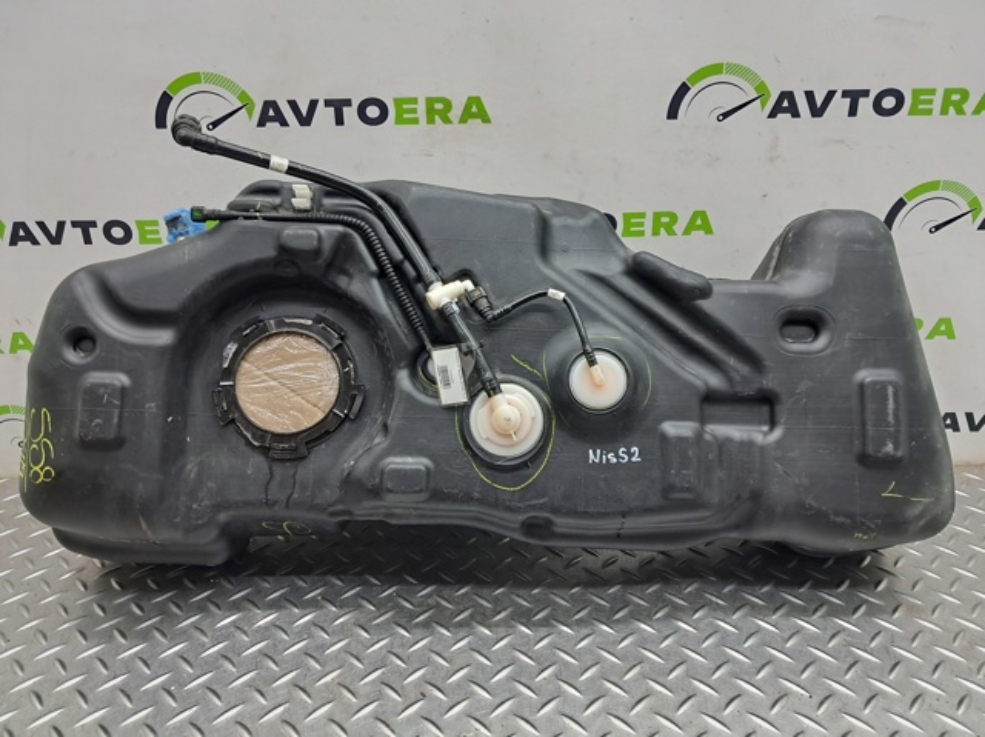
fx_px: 768
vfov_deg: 51.3
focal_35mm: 27
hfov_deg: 65.4
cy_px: 368
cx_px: 492
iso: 125
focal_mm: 4
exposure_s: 1/50
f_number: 1.8
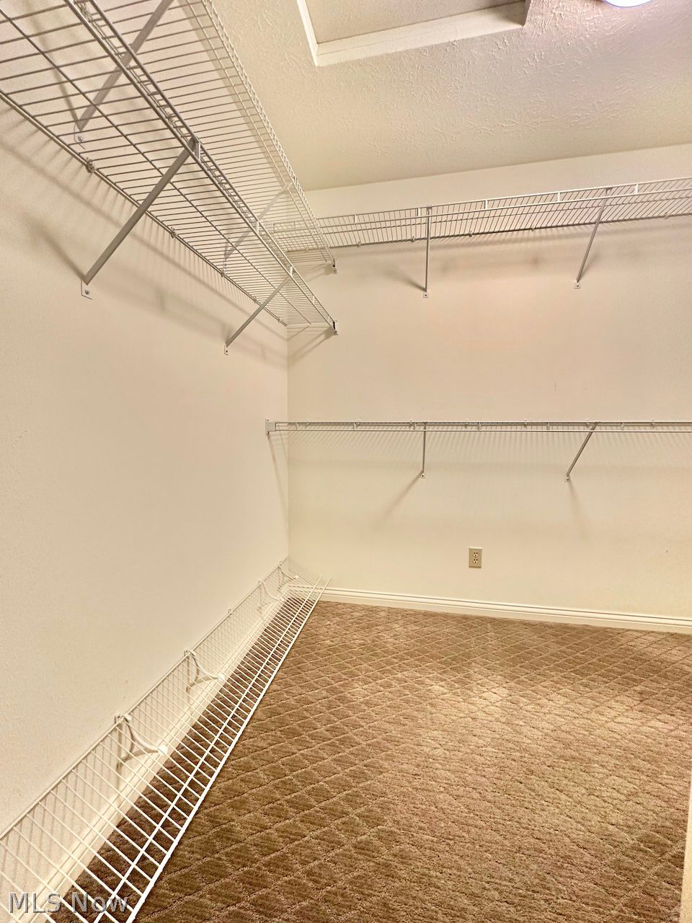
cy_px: 462
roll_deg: -0.5
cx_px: 346
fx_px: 373
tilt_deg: -4.2
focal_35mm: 14
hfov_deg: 85.7
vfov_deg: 102.1
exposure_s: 1/60
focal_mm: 2.22
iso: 250
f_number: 2.2
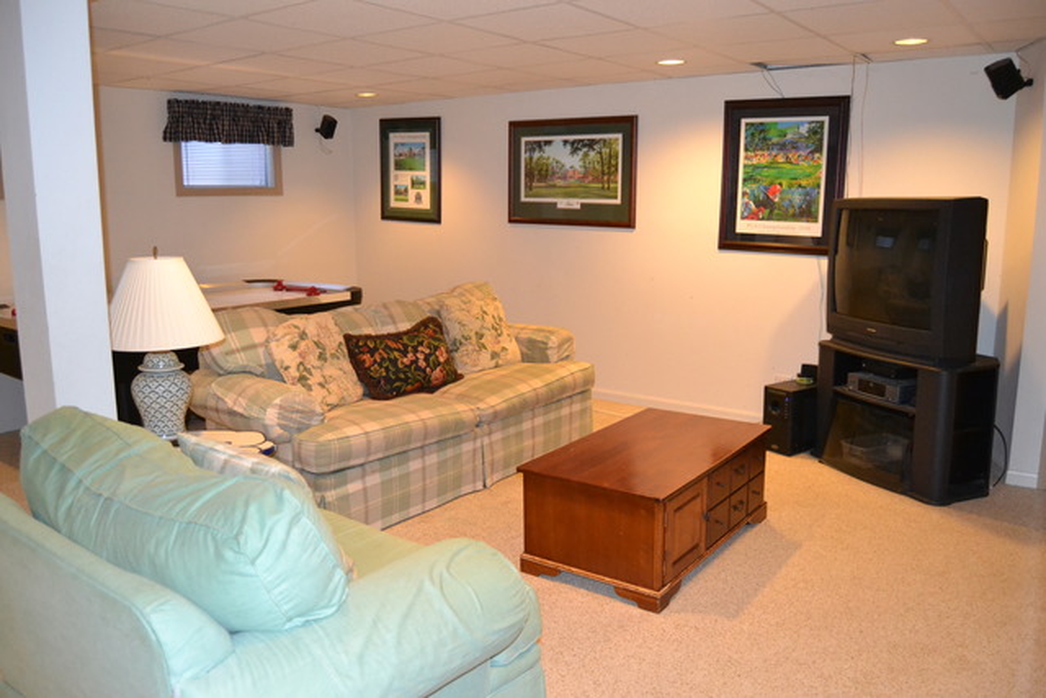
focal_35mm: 27
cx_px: 523
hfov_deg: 67.4
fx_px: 785
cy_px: 349
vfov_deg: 48.0
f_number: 3.5
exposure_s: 1/60
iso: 2800
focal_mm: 18
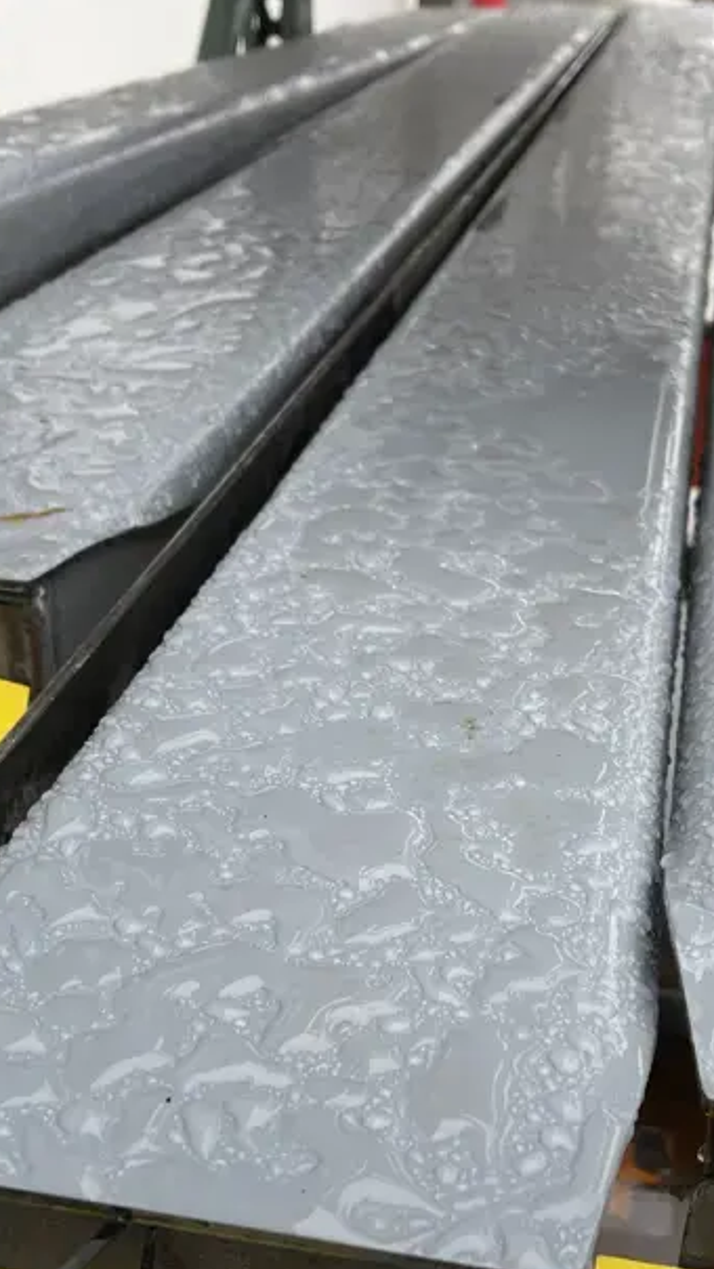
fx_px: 1514
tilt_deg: -26.1
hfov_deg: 26.5
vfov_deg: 45.4
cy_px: 698
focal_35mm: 45
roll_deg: +1.1
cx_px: 418
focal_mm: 5.1
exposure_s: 1/121
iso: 32
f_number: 1.6
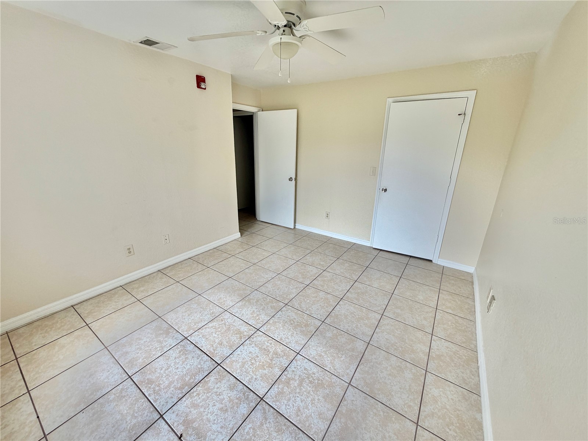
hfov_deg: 102.1
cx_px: 294
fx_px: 238
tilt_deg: -19.8
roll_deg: -0.9
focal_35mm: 14
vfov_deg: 85.7
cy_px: 220
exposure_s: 1/171
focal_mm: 2.22
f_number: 2.2
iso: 40
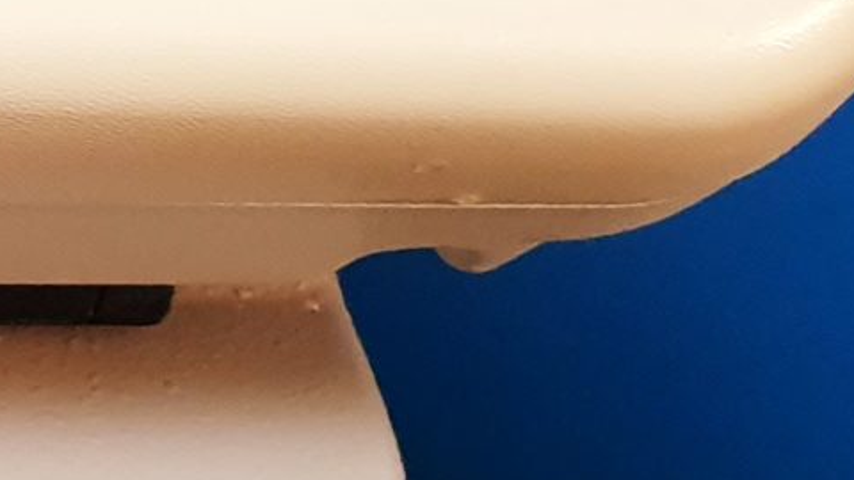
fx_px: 3419
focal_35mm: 151
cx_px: -957
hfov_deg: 12.3
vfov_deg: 7.8
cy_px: -297
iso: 250
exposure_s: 1/50
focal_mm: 4.3
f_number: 2.4
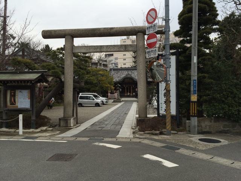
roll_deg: +1.4
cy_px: 90
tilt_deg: -0.3
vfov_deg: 48.2
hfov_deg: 61.7
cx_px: 120
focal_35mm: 29
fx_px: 202
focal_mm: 4.15
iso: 32
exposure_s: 1/873
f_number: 2.2
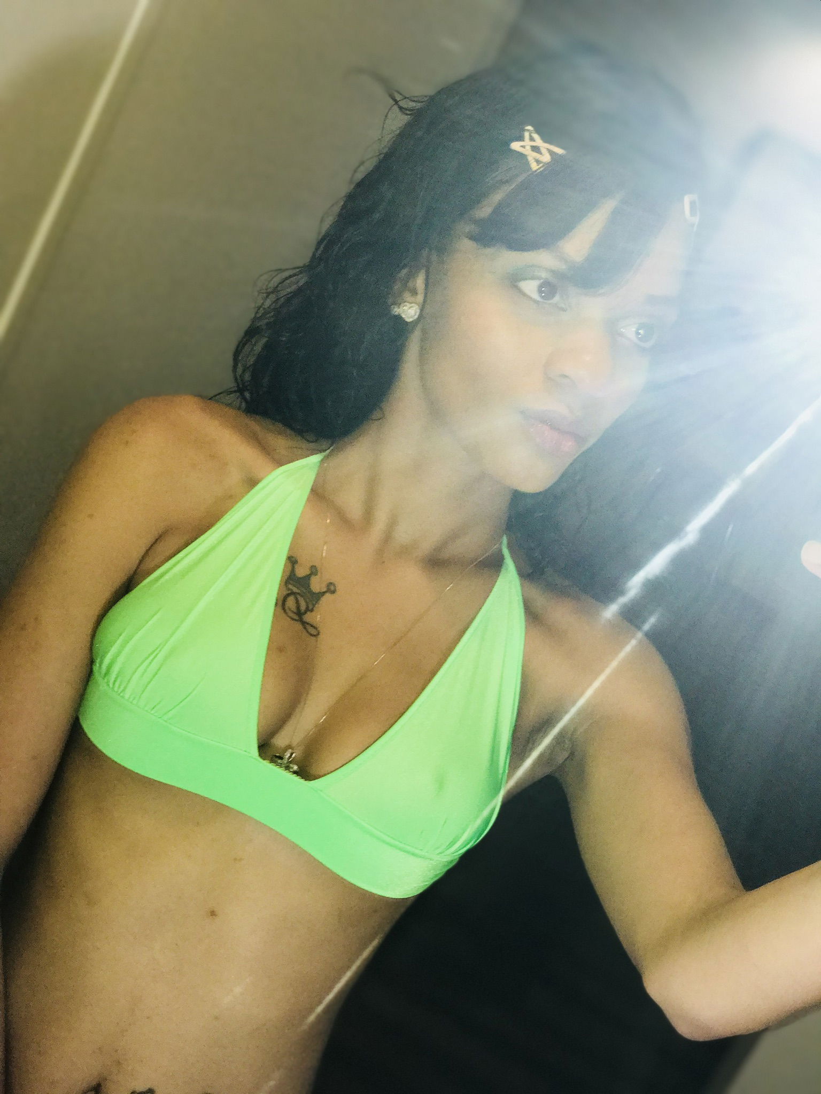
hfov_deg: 25.7
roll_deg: -28.2
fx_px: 1803
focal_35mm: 57
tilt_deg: -15.5
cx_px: 410
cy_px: 547
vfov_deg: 33.8
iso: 100
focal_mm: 6.6
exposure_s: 1/60
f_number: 2.8
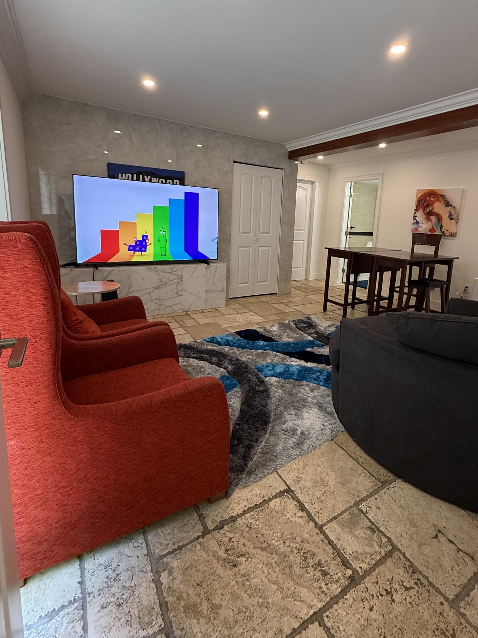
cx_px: 261
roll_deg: -3.7
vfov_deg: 90.3
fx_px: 313
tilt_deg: -9.7
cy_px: 270
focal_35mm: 17
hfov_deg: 74.6
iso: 320
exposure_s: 1/75
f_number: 2.2
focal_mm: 2.22
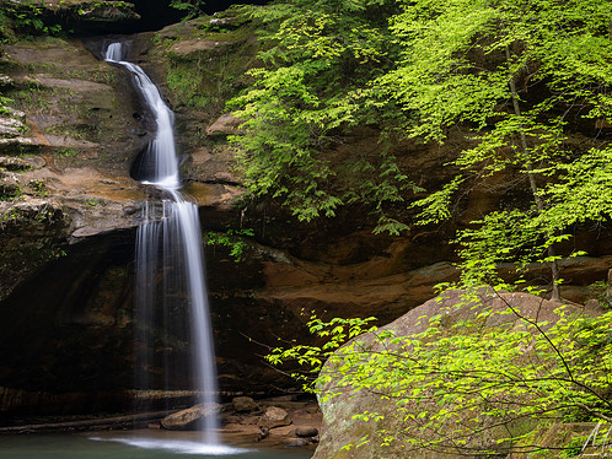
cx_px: 322
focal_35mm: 112
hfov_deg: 17.6
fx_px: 1981
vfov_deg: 13.2
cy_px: 230
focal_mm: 100
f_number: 13
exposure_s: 1.3
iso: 100
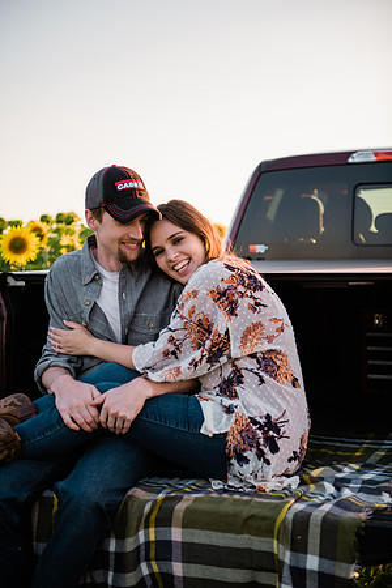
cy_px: 294
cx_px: 196
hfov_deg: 20.6
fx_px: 1078
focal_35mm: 66
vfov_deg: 30.5
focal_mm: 66
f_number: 2.8
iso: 320
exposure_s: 1/400
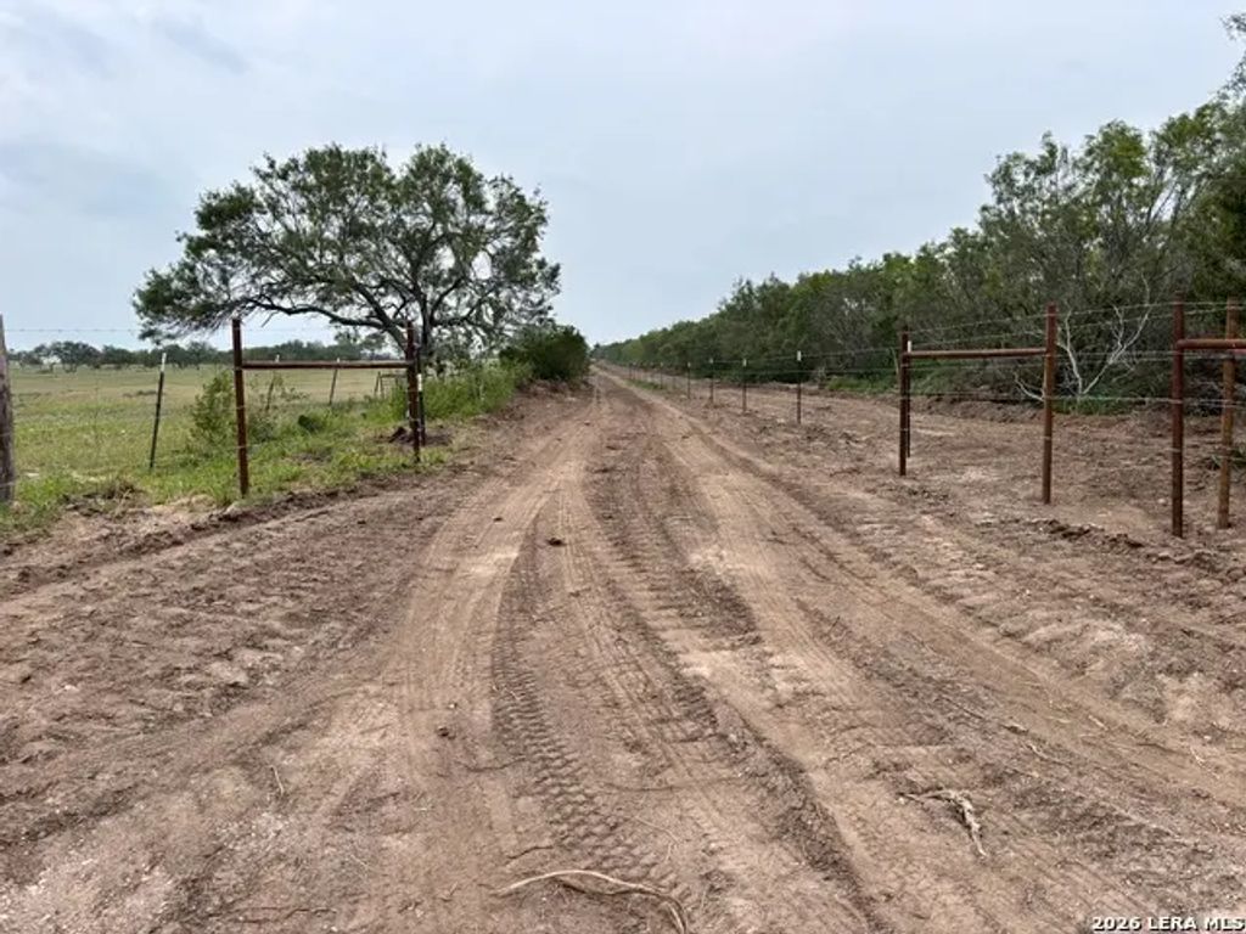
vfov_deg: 53.1
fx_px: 936
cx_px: 623
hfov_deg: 67.3
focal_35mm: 26
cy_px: 467
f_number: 1.6
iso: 50
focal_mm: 5.96
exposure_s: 1/3021
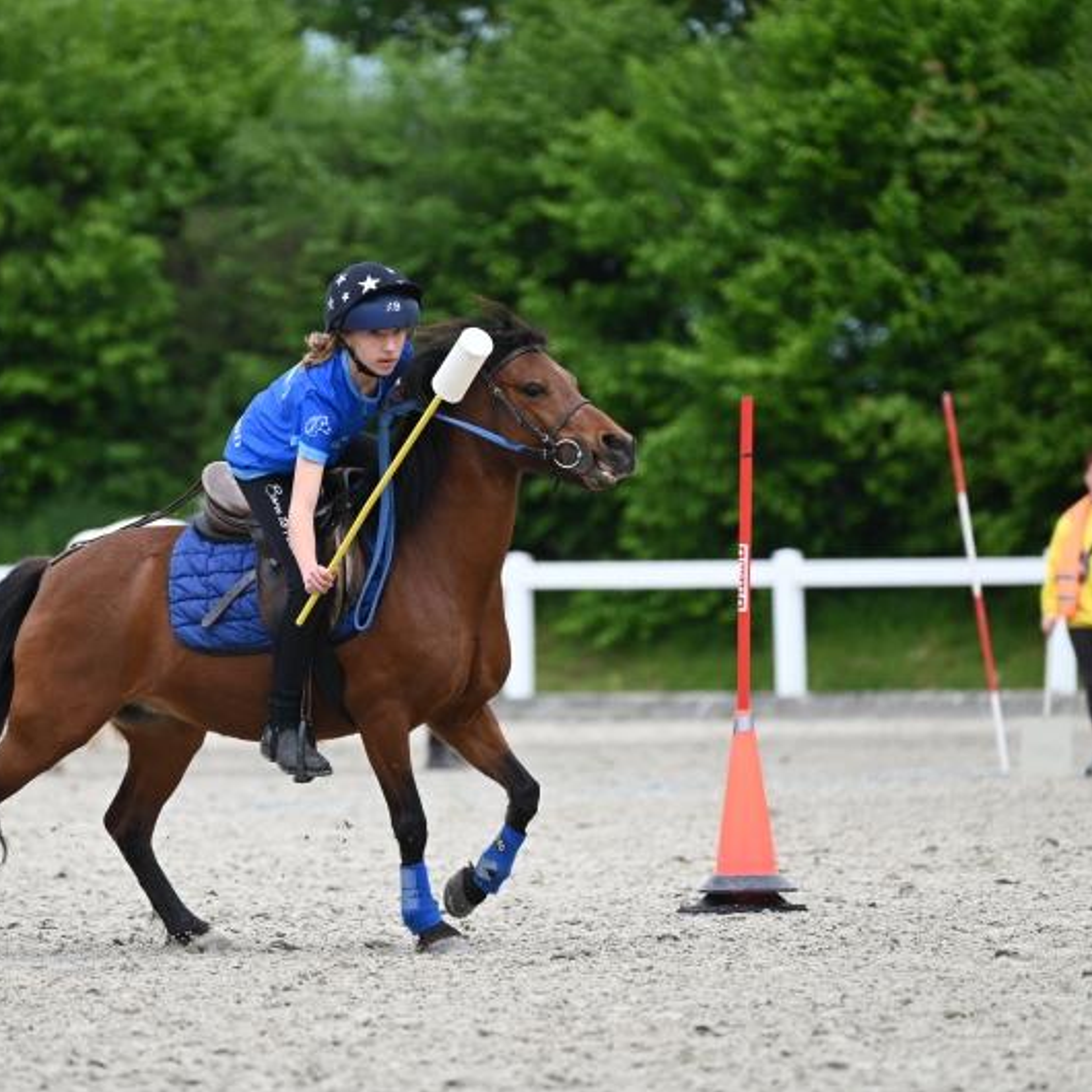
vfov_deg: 4.9
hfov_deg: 4.9
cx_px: 383
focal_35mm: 359
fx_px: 12813
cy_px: 546
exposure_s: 1/1250
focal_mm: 280
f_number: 5.3
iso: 400
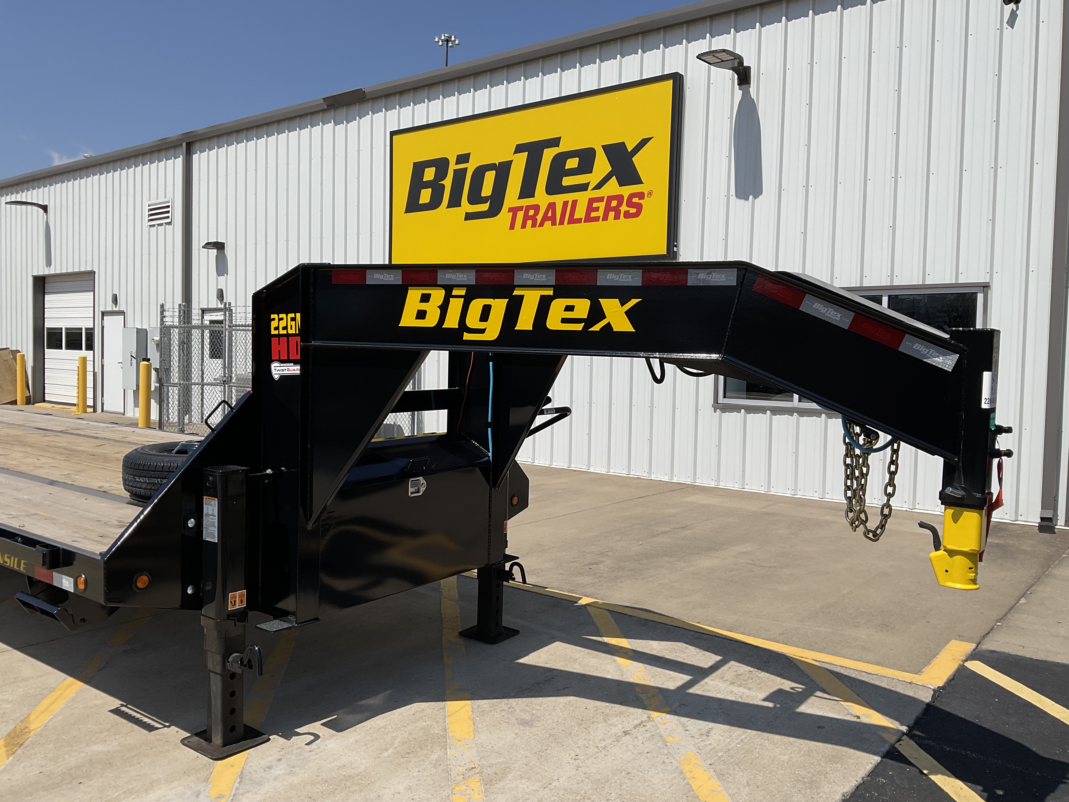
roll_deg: -2.9
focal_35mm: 29
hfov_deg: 61.7
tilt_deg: -2.9
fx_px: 896
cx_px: 534
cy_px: 401
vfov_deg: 48.2
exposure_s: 1/3788
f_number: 1.8
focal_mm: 3
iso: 16
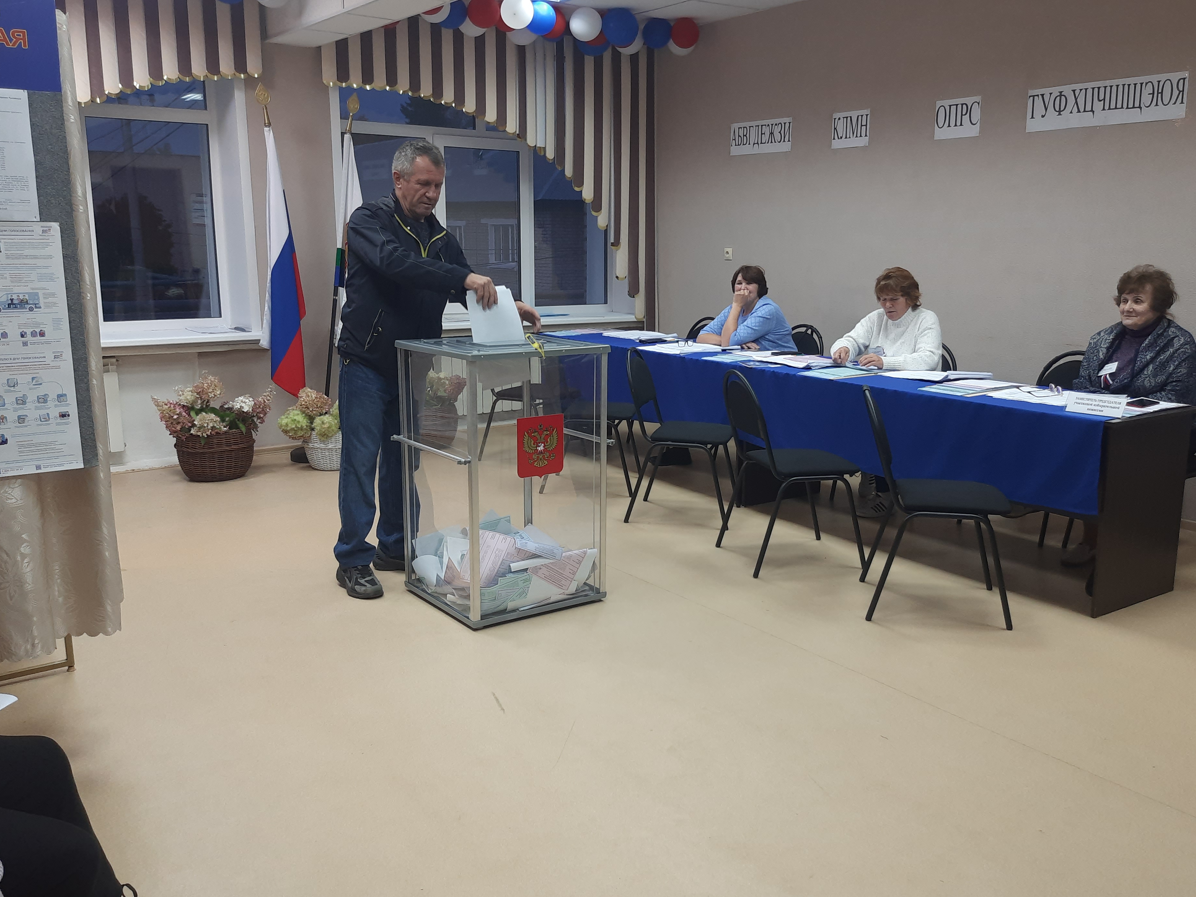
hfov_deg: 59.9
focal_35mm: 30
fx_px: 1036
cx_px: 620
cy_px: 437
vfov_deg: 46.8
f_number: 1.8
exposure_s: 1/50
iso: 125
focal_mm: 5.23
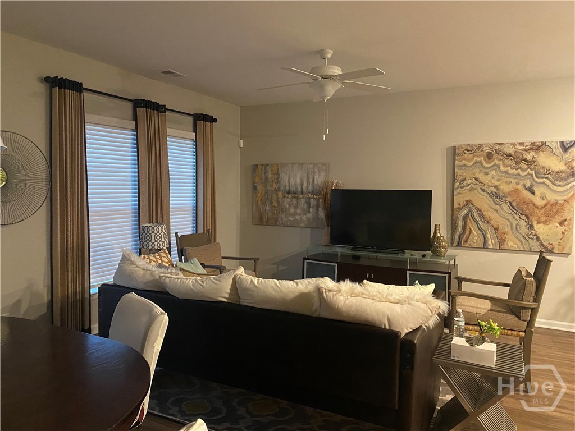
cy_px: 216
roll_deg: -1.6
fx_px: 432
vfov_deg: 53.1
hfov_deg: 67.3
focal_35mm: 26
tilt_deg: -3.4
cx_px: 288
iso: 800
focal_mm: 4.25
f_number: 1.8
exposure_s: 1/30
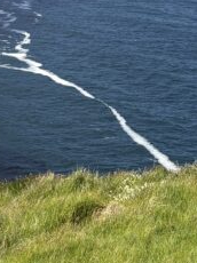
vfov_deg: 16.5
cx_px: -102
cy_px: -23
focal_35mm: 116
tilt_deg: -7.8
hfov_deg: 12.1
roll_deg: +1.6
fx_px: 882
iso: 50
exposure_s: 1/3125
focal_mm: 5.96
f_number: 1.6
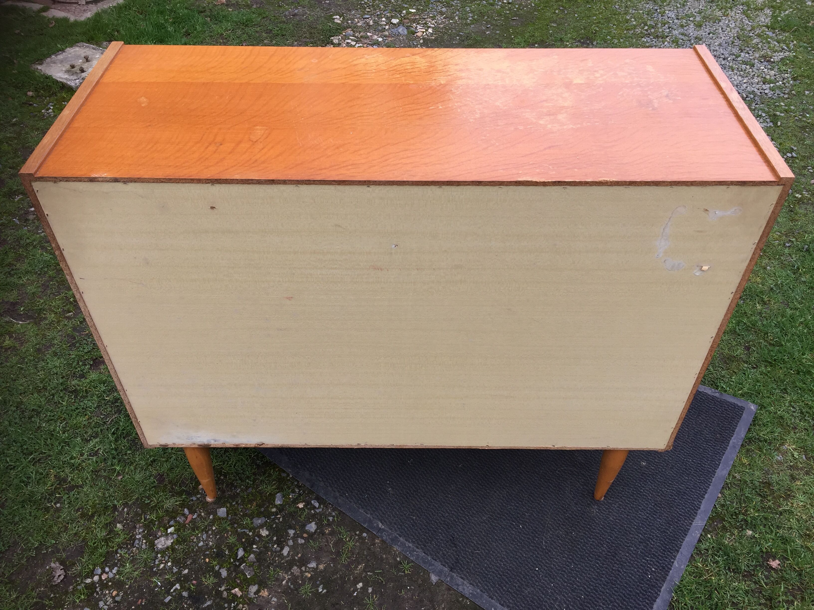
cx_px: 407
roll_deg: +1.3
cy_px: 305
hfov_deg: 61.7
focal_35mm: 29
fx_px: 682
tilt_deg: -44.3
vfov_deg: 48.2
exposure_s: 1/267
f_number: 2.2
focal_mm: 4.15
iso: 32
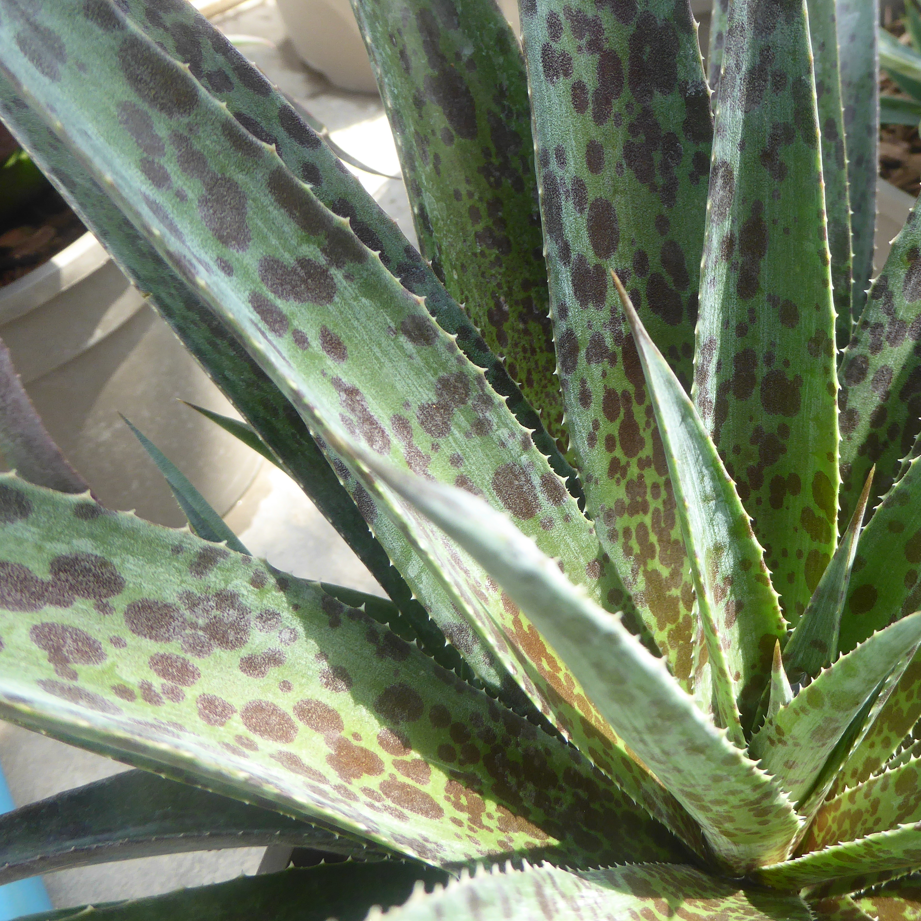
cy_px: 493
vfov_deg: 49.7
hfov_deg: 47.5
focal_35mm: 33
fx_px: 993
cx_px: 712
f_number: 3.3
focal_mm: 4.3
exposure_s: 1/160
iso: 100
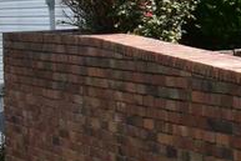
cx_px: 712
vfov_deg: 6.3
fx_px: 1440
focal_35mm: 215
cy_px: -144
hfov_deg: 8.2
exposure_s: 1/500
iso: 400
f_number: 11
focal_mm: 18
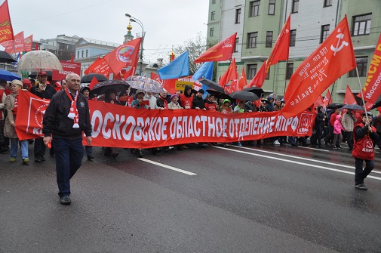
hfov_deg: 49.6
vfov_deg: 34.1
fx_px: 412
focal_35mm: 39
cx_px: 190
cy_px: 126
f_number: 10
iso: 200
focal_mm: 26
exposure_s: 1/100
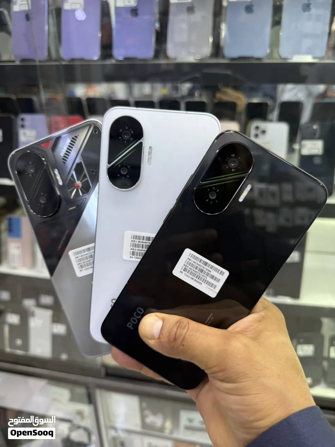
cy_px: 224
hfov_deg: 56.8
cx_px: 168
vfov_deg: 71.6
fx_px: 310
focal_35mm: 24
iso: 64
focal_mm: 6.76
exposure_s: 1/100
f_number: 1.78
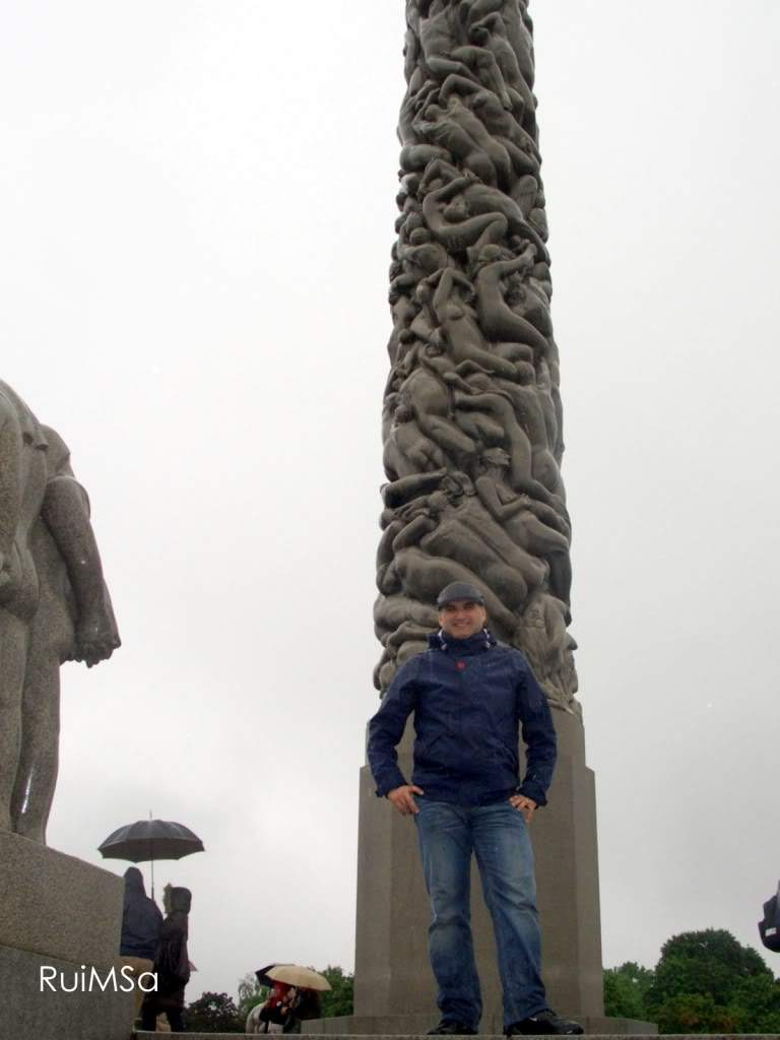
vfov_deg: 55.4
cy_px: 520
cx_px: 390
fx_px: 991
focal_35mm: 33
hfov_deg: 42.9
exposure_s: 1/250
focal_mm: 7.1
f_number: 3.5
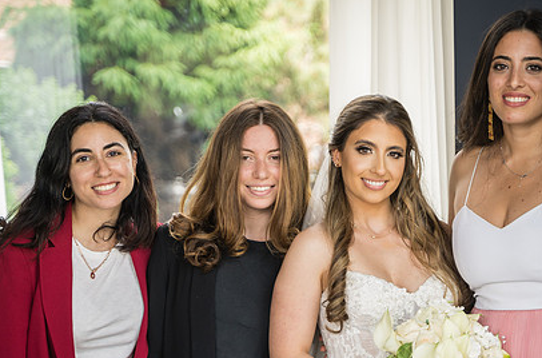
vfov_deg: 14.6
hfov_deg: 21.9
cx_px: 334
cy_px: 219
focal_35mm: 93
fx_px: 1396
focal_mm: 62
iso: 100
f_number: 2.8
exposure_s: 1/100
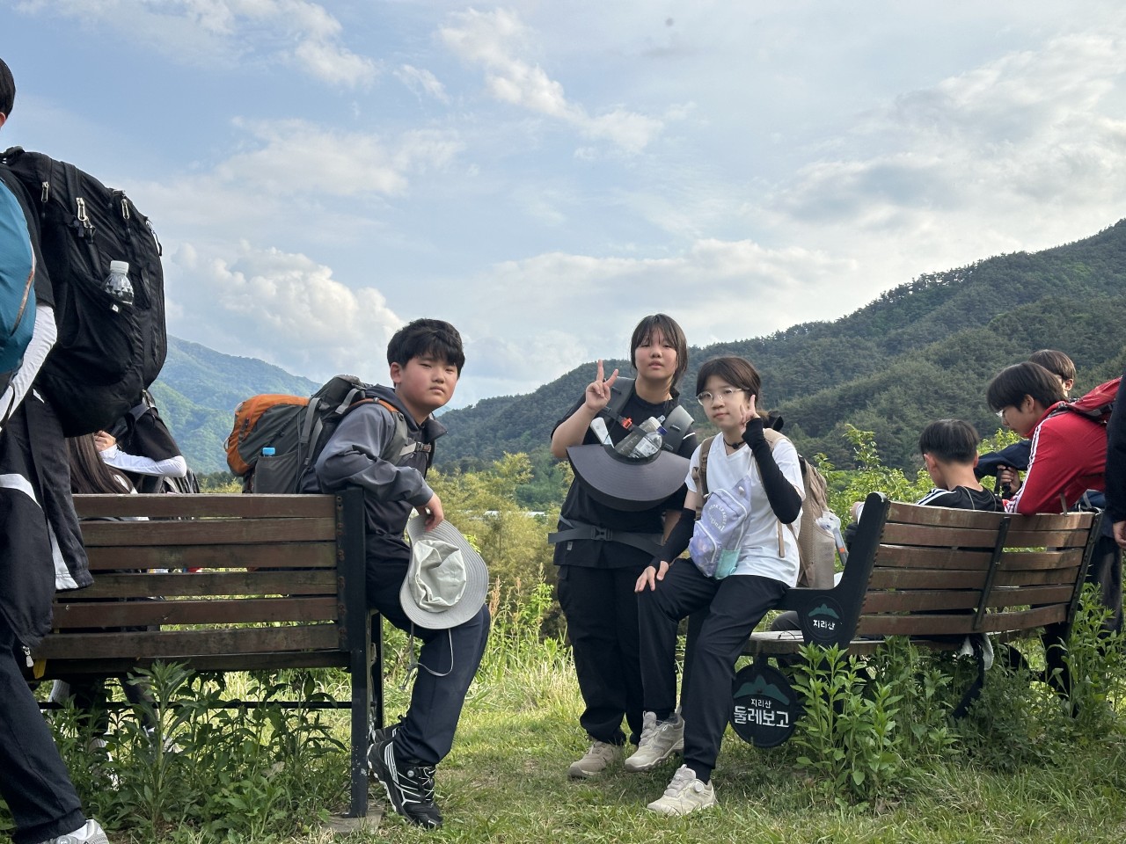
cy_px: 422
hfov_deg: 39.7
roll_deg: -2.0
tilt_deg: +5.3
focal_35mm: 48
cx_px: 563
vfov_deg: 30.3
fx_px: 1561
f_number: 1.78
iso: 64
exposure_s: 1/2597
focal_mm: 6.86
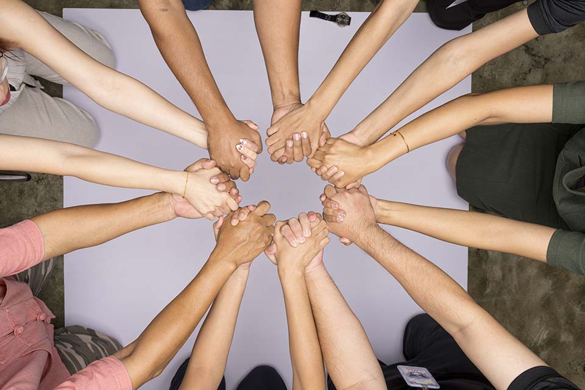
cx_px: 292
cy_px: 195
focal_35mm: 34
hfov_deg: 55.8
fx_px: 552
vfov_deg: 38.9
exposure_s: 1/200
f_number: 7.1
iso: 64
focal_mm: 34
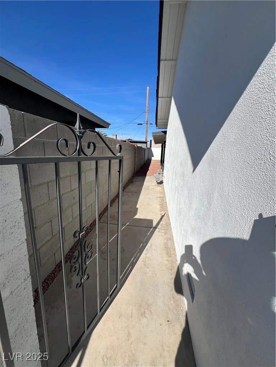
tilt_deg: -12.0
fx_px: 138
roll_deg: -2.5
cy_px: 184
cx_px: 138
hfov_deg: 89.9
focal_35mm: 13
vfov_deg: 106.2
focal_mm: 1.57
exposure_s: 1/3040
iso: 32
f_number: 1.8
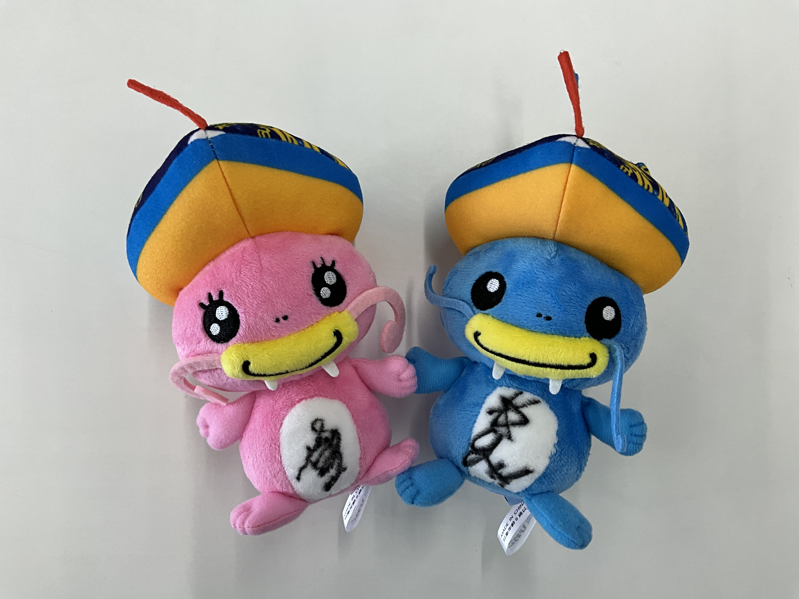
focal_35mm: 29
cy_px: 300
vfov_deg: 48.2
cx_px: 400
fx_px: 669
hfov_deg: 61.7
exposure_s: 1/122
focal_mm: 3
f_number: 1.8
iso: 25
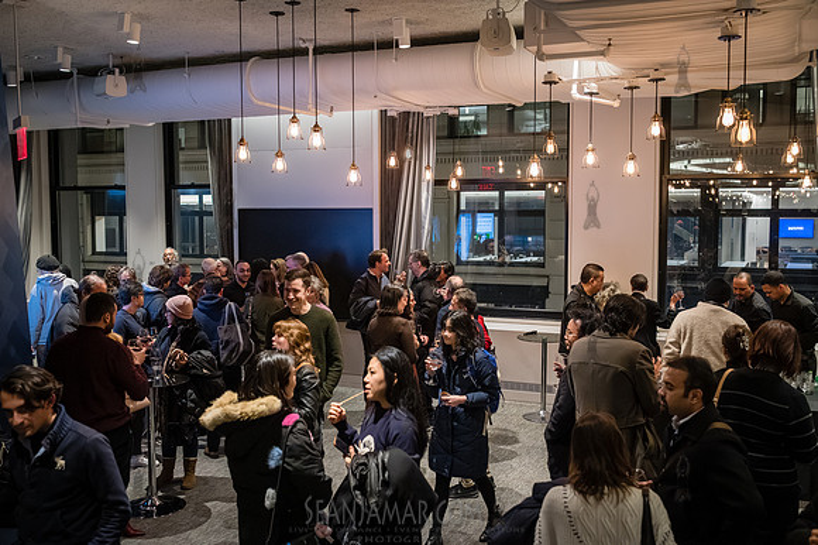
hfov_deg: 54.2
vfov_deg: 37.6
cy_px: 272
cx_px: 409
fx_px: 800
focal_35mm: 35
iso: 8000
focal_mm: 35
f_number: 3.5
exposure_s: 1/320
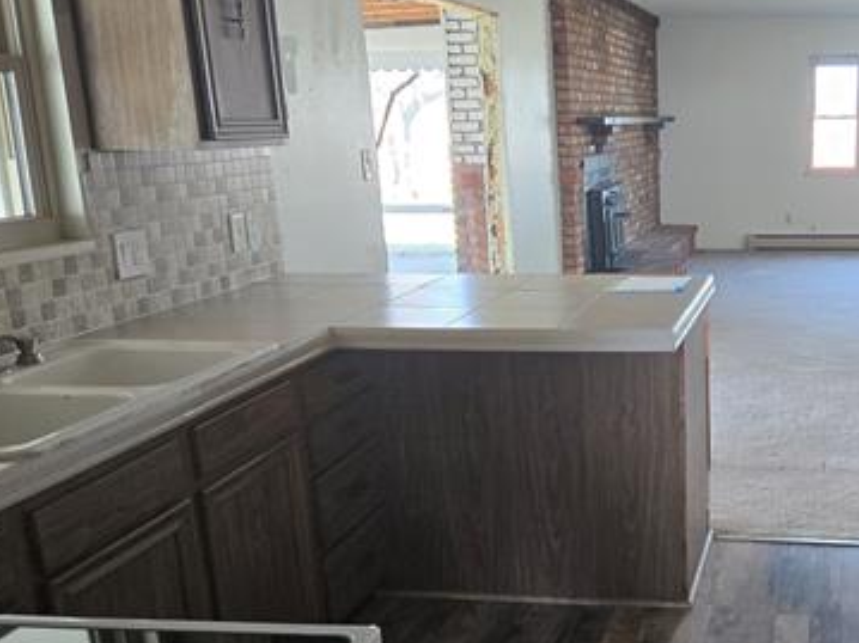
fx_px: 1017
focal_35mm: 41
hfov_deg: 43.2
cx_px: 711
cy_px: 374
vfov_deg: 35.0
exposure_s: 1/120
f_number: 1.8
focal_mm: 5.4
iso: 250
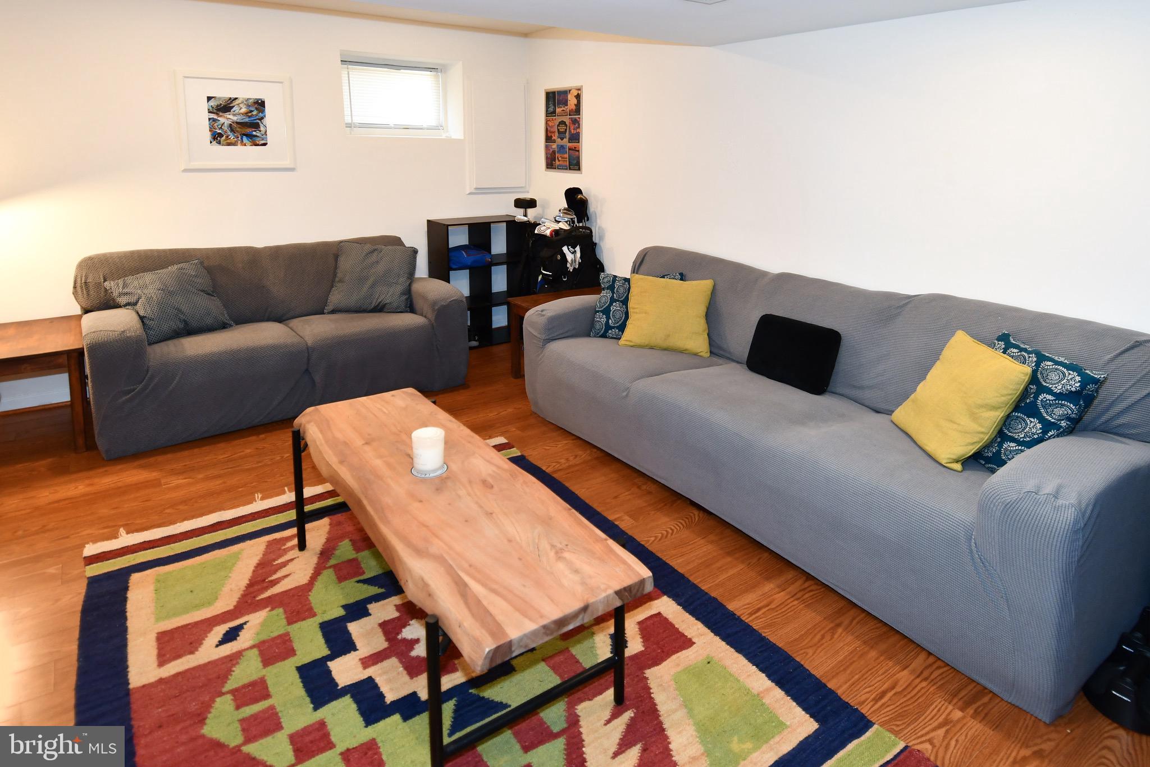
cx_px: 575
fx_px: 575
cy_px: 384
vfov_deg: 67.4
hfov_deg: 90.0
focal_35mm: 18
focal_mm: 12
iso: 720
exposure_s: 1/60
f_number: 4
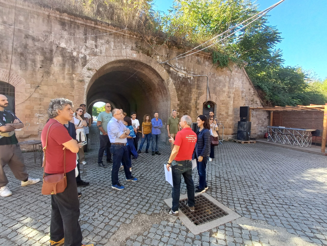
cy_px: 123
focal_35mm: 16
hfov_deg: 94.5
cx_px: 164
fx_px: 151
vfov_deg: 78.1
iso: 40
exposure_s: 1/137
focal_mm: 1.64
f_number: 2.2
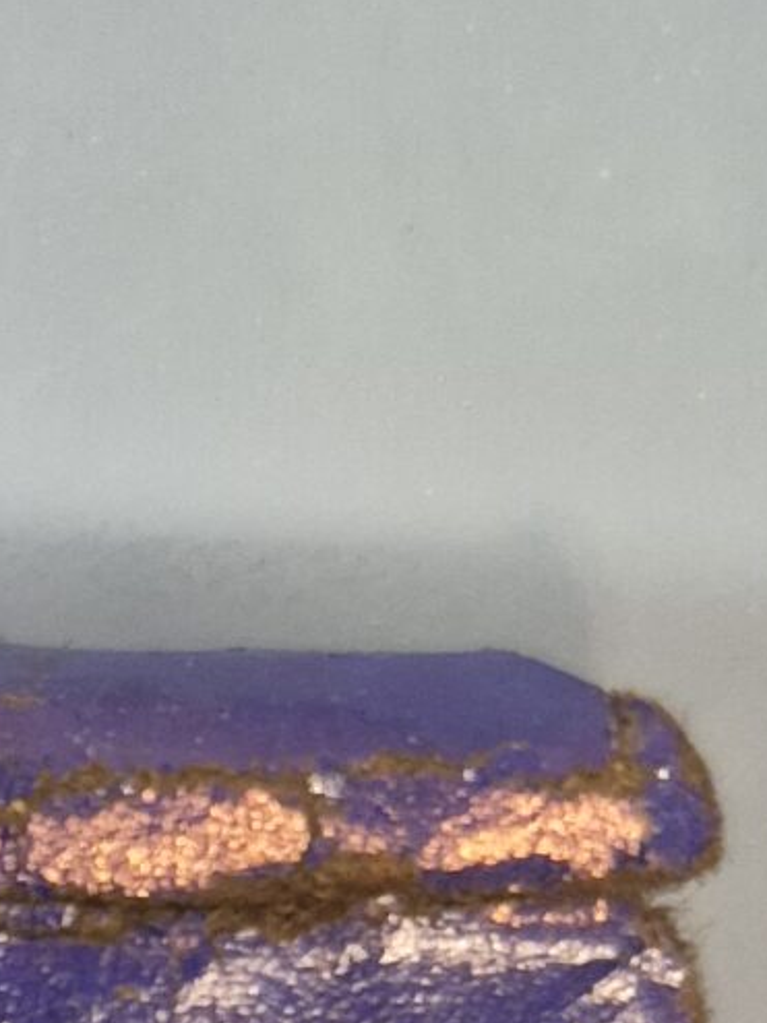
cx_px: -397
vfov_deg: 15.4
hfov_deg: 11.9
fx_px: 3517
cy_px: 1509
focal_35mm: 119
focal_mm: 5.4
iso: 800
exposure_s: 1/120
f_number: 1.8
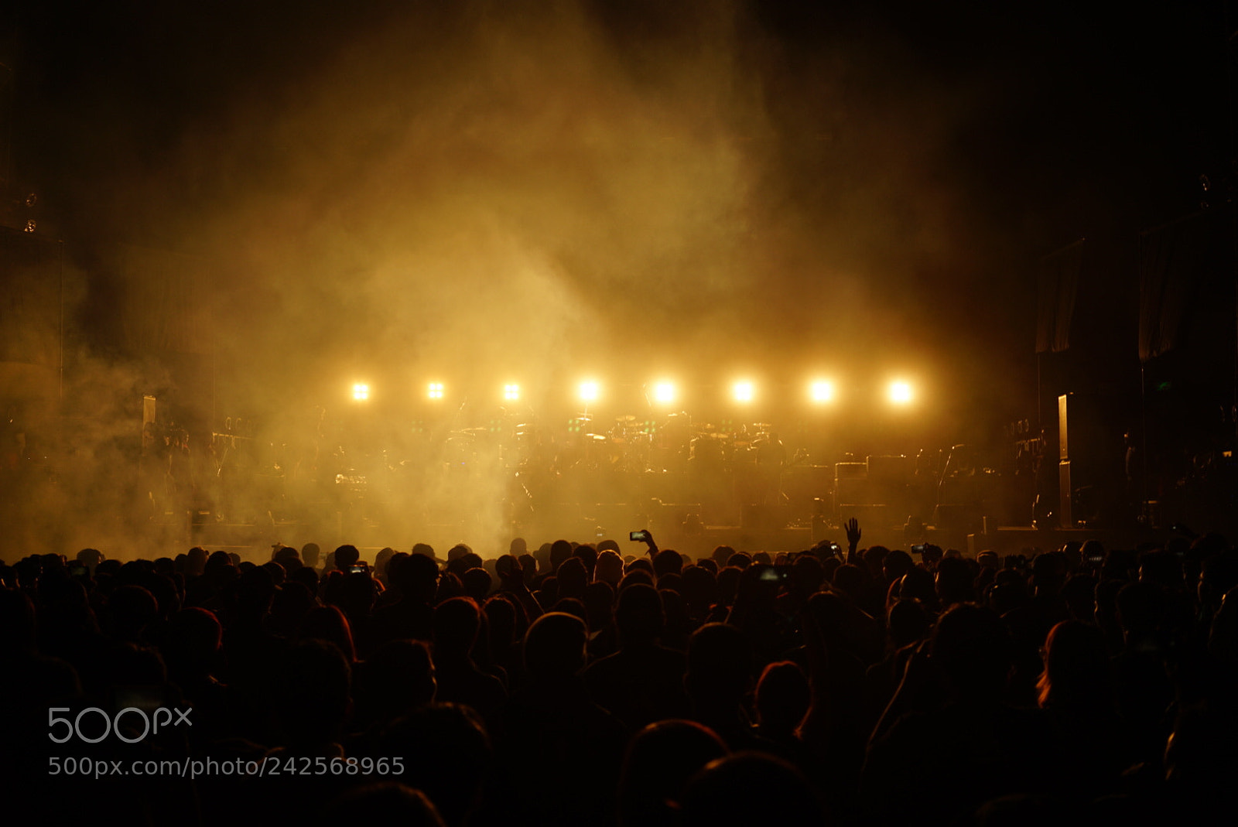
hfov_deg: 54.4
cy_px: 414
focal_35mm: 35
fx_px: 1204
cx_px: 619
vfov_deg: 37.9
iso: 160
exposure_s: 1/80
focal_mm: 35
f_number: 2.8
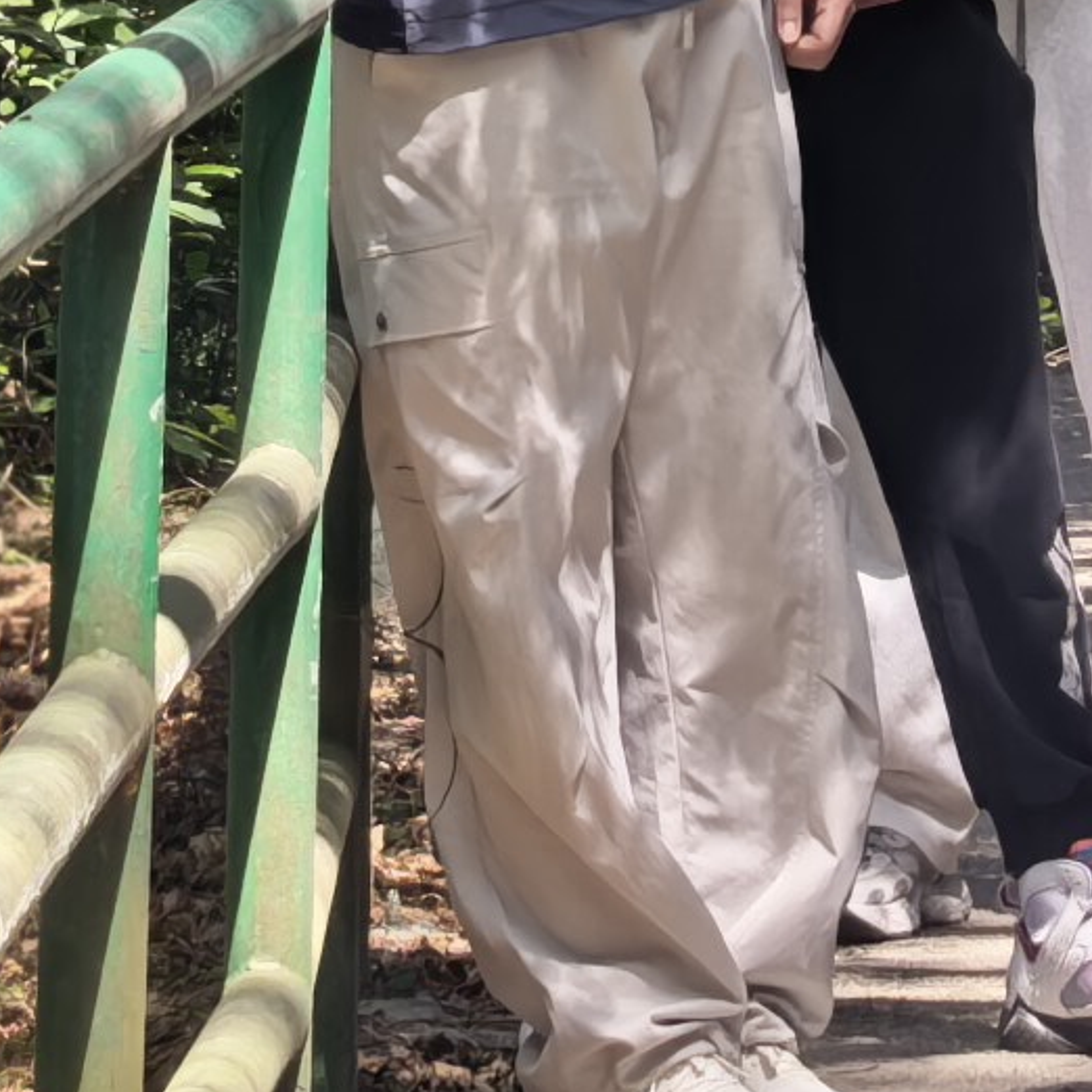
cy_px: -1793
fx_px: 11885
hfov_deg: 5.3
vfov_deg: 5.1
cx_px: 860
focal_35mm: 333
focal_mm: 6.98
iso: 50
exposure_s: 1/346
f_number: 2
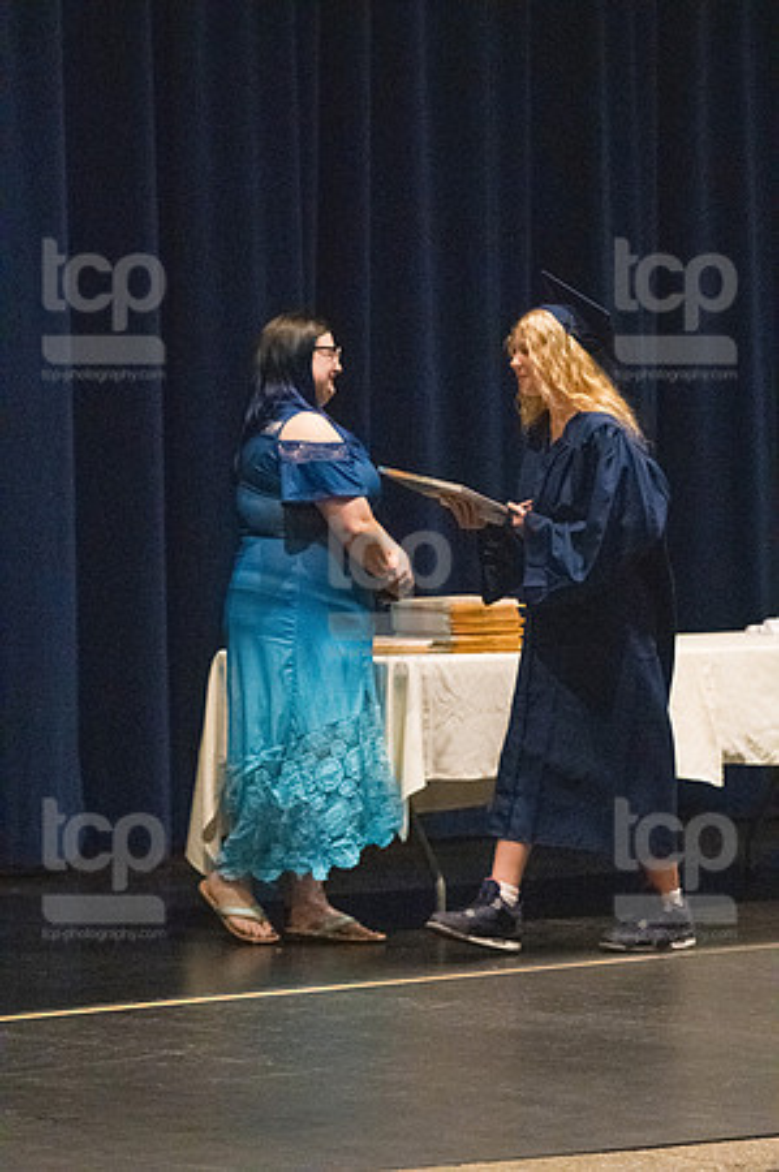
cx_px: 390
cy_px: 586
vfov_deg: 11.8
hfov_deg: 7.9
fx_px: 5660
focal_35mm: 174
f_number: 3.2
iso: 10000
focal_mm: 116
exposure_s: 1/400
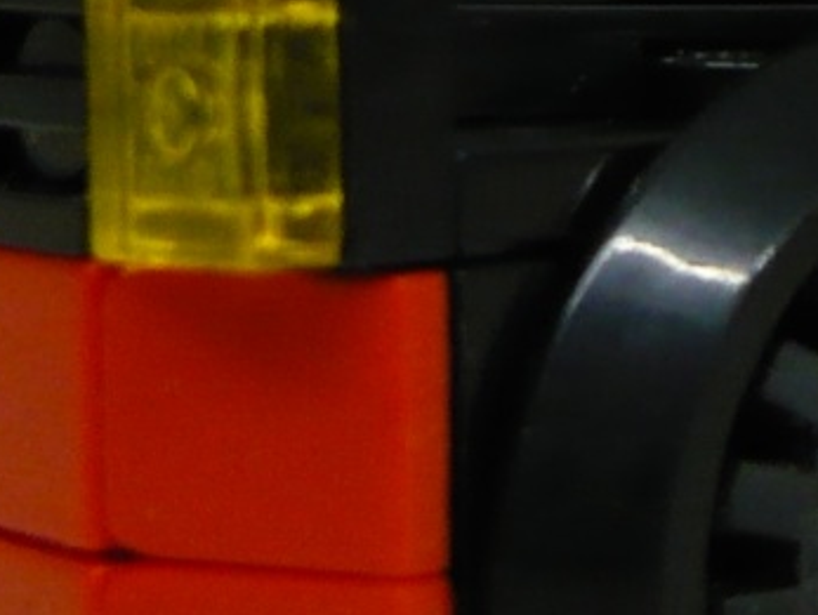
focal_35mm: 152
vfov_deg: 9.6
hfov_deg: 12.4
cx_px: 1174
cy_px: -224
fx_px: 3596
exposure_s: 1/30
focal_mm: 5.5
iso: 320
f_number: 2.8
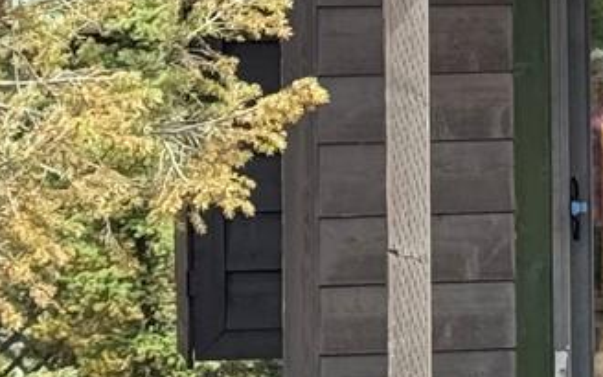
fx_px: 4076
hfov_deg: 8.1
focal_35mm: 248
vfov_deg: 5.3
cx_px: 1189
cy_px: -143
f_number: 1.78
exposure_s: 1/414
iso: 64
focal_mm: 6.76
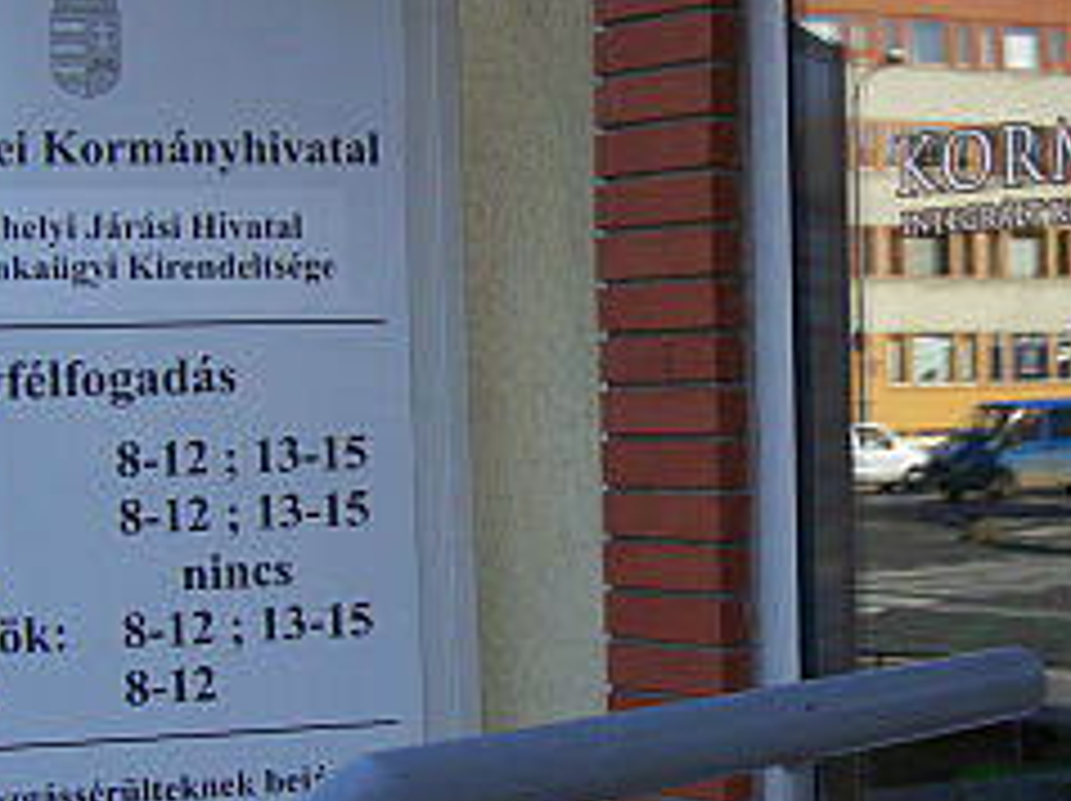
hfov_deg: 26.9
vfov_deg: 20.4
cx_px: 738
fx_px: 2225
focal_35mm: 72
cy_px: 392
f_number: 2.8
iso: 64
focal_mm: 6.3
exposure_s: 1/250
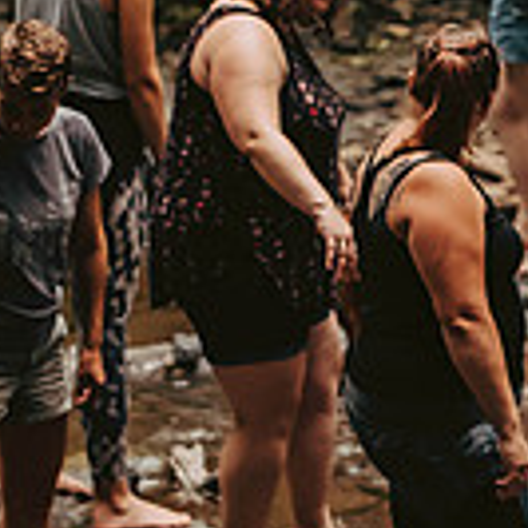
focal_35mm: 342
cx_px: 675
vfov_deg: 5.1
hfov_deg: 5.1
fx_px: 5902
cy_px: 208
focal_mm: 92
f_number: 2.8
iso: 2500
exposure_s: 1/640
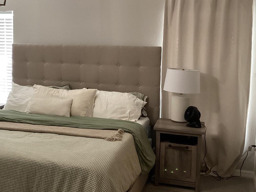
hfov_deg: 39.9
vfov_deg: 30.8
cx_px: 83
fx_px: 348
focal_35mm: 47
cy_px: 75
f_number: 2.4
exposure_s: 1/60
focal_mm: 3.3
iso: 125
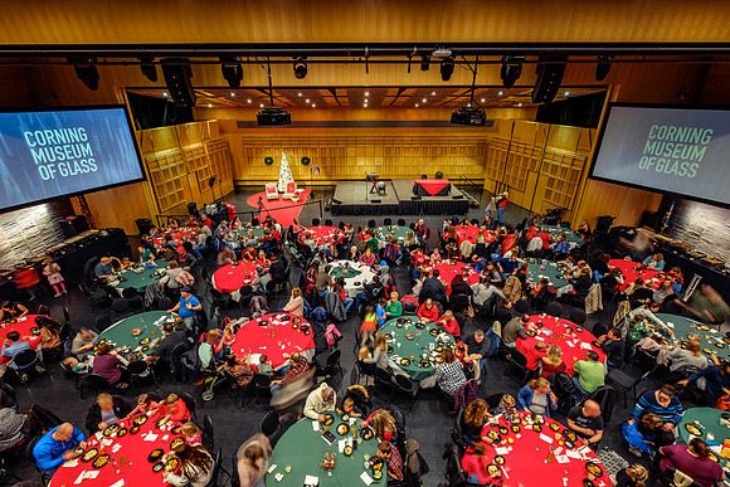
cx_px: 365
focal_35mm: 15
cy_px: 240
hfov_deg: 99.6
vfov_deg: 76.6
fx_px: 308
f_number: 8
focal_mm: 10
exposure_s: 1/2
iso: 200
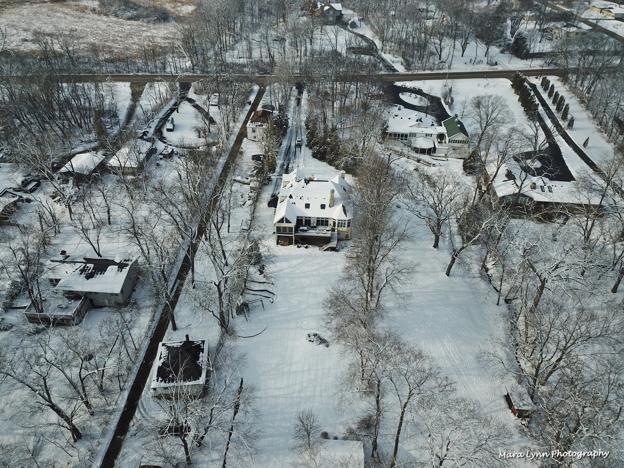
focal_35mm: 26
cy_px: 234
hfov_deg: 67.3
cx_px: 312
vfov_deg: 53.1
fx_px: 469
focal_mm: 4.73
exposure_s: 1/2809
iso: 100
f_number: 2.2
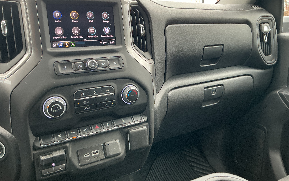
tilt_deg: -13.2
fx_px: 244
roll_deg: -1.3
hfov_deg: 61.2
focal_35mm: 31
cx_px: 144
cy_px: 80
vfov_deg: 40.5
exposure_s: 1/60
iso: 80
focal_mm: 3
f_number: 1.8
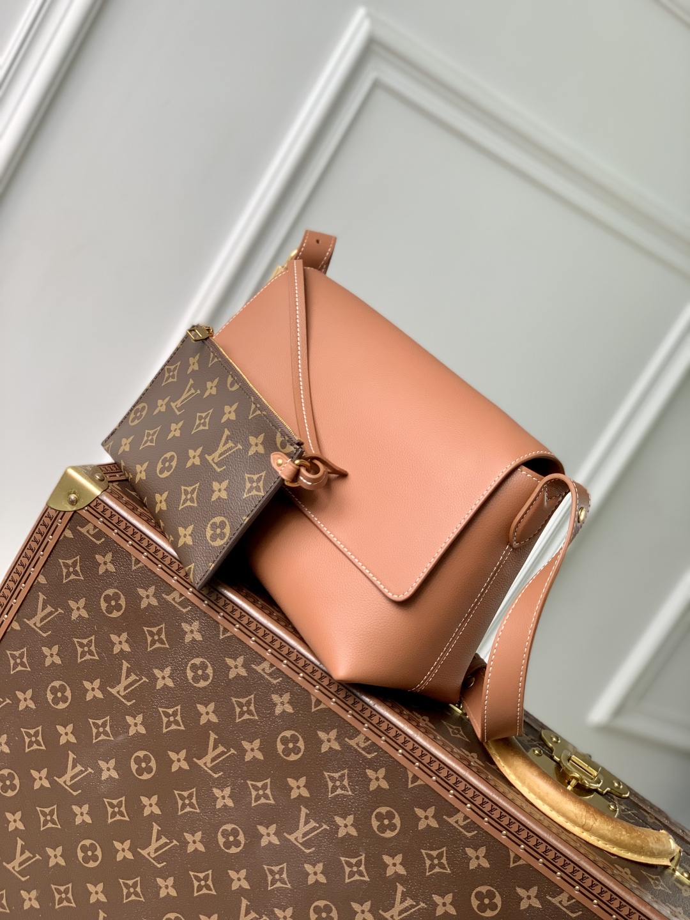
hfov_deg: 28.0
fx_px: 1382
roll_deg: -31.1
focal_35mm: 52
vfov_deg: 36.8
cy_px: 460
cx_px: 345
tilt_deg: -10.9
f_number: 2.4
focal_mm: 6
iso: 32
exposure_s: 1/122
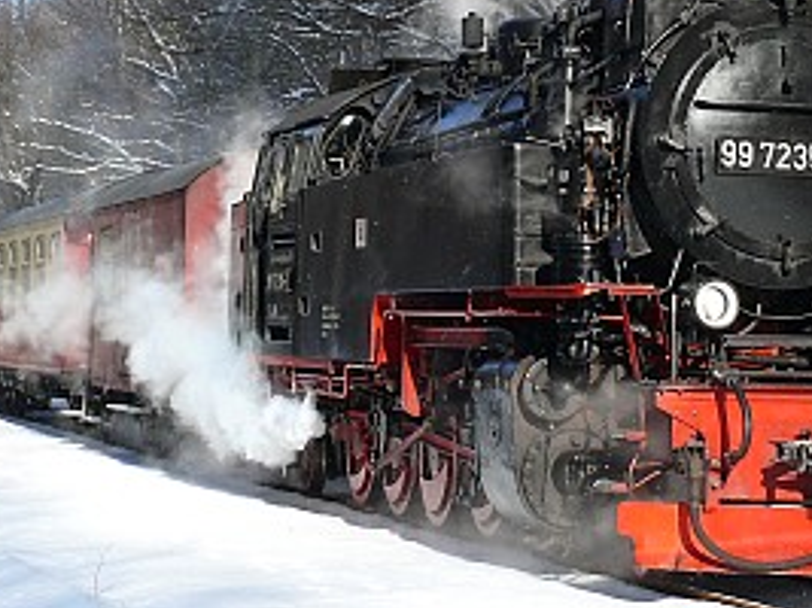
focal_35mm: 117
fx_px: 2743
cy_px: 103
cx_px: 477
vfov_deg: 12.6
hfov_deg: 16.8
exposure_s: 1/200
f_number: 5.6
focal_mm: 11.1
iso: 100
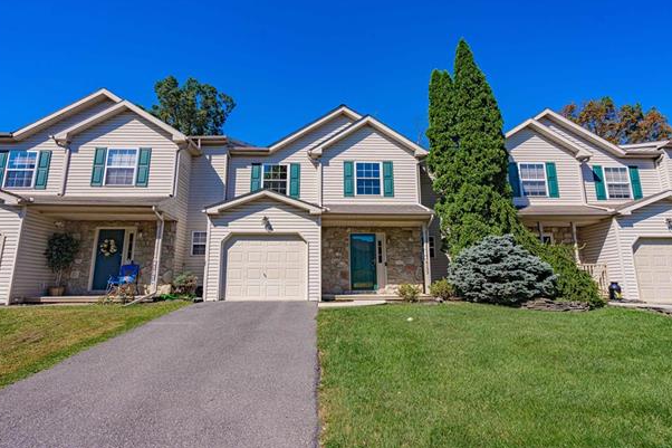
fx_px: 317
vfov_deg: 70.4
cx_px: 339
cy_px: 218
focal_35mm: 17
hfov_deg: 93.3
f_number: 9
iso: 320
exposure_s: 1/5000
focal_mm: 16
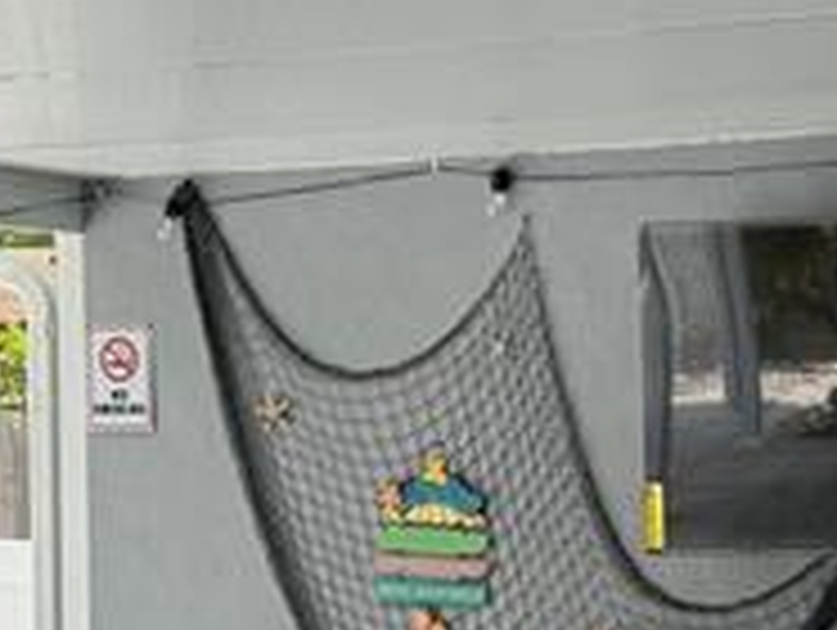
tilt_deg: -11.4
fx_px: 3196
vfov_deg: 10.7
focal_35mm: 132
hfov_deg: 14.9
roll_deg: -0.8
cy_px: 1044
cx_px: 374
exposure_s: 1/2110
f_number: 1.78
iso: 100
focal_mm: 6.76
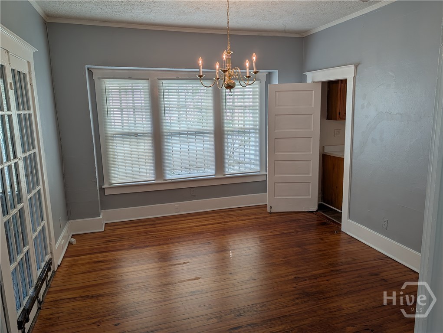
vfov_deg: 56.9
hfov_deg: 71.5
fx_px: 307
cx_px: 222
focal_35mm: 24
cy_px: 166
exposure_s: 1/248
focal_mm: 6.9
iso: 20
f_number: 1.68
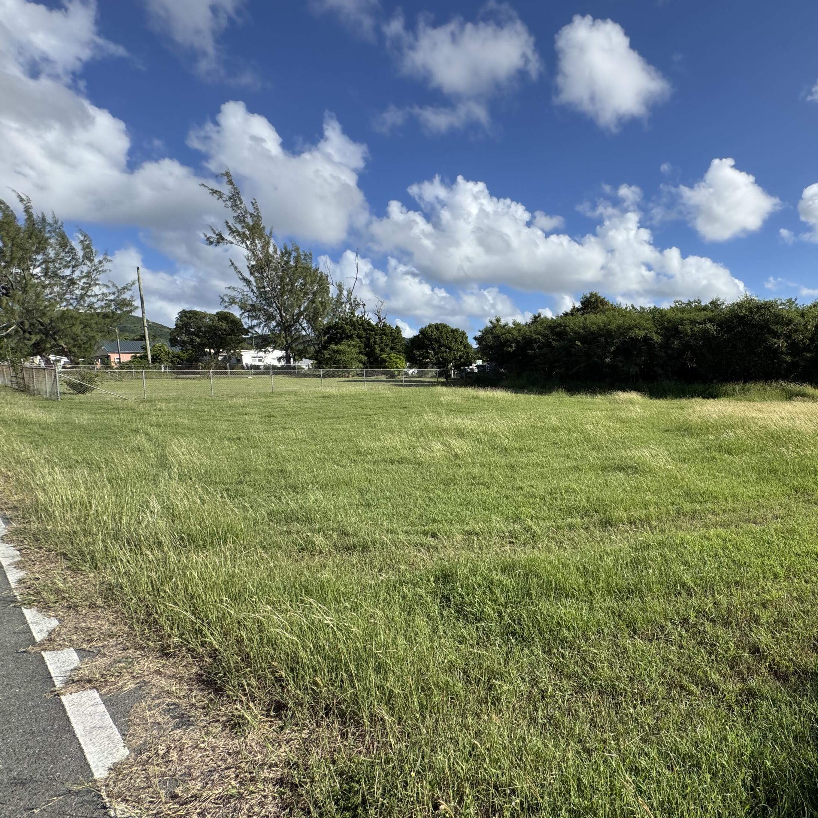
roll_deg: +0.6
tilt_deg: -5.8
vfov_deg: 84.0
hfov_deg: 80.7
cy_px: 409
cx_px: 555
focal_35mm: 17
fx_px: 454
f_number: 2.2
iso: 50
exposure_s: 1/2146
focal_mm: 2.22
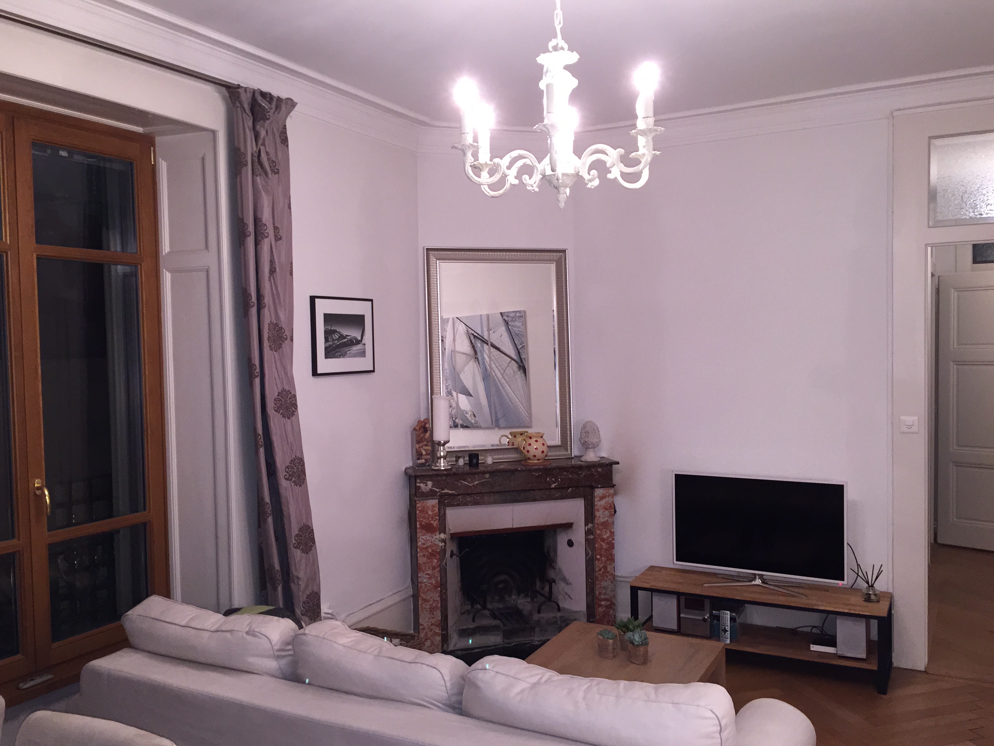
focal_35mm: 30
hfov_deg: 60.0
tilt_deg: -2.6
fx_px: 861
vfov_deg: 46.8
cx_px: 482
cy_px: 384
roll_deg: +1.3
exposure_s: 1/20
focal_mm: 4.15
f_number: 2.2
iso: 160
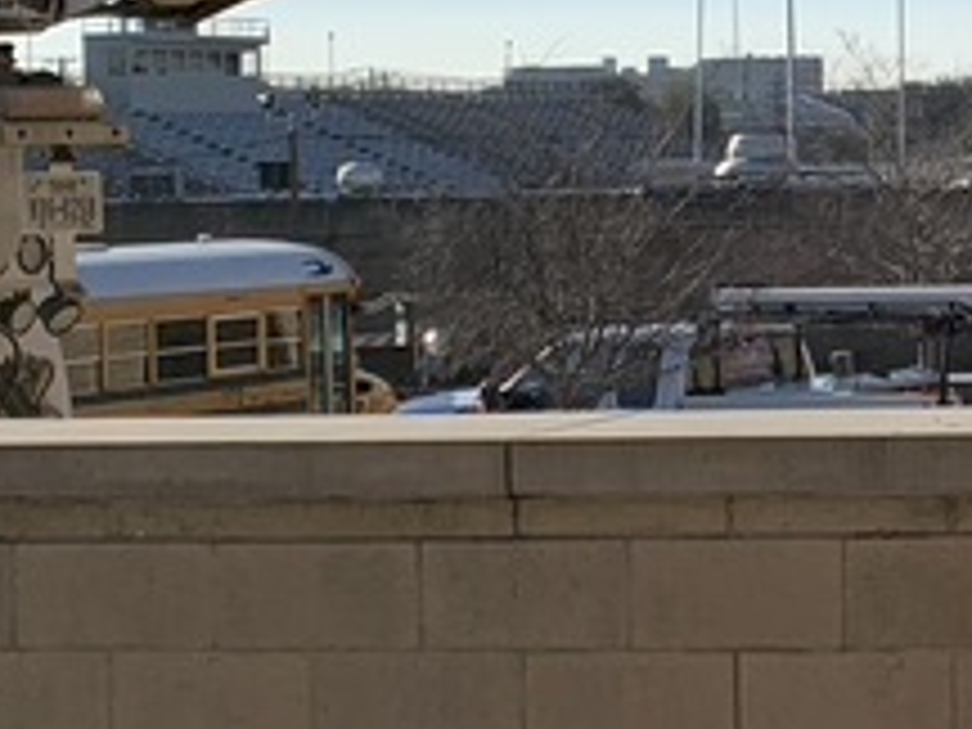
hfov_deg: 14.4
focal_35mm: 123
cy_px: 202
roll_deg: +0.9
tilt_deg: -3.9
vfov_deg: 12.0
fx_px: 3454
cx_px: 1660
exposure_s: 1/2755
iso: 25
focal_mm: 4.25
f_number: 1.8
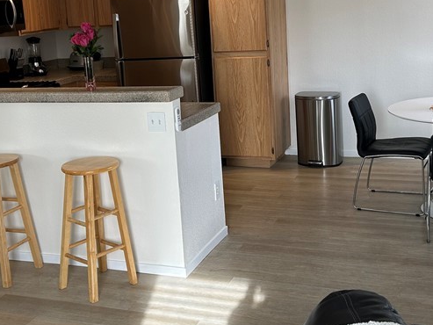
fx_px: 676
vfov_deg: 26.7
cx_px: 206
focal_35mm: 54
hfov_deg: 35.5
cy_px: 84
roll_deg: +3.1
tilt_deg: -7.1
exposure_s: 1/130
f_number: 1.5
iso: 32
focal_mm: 5.7
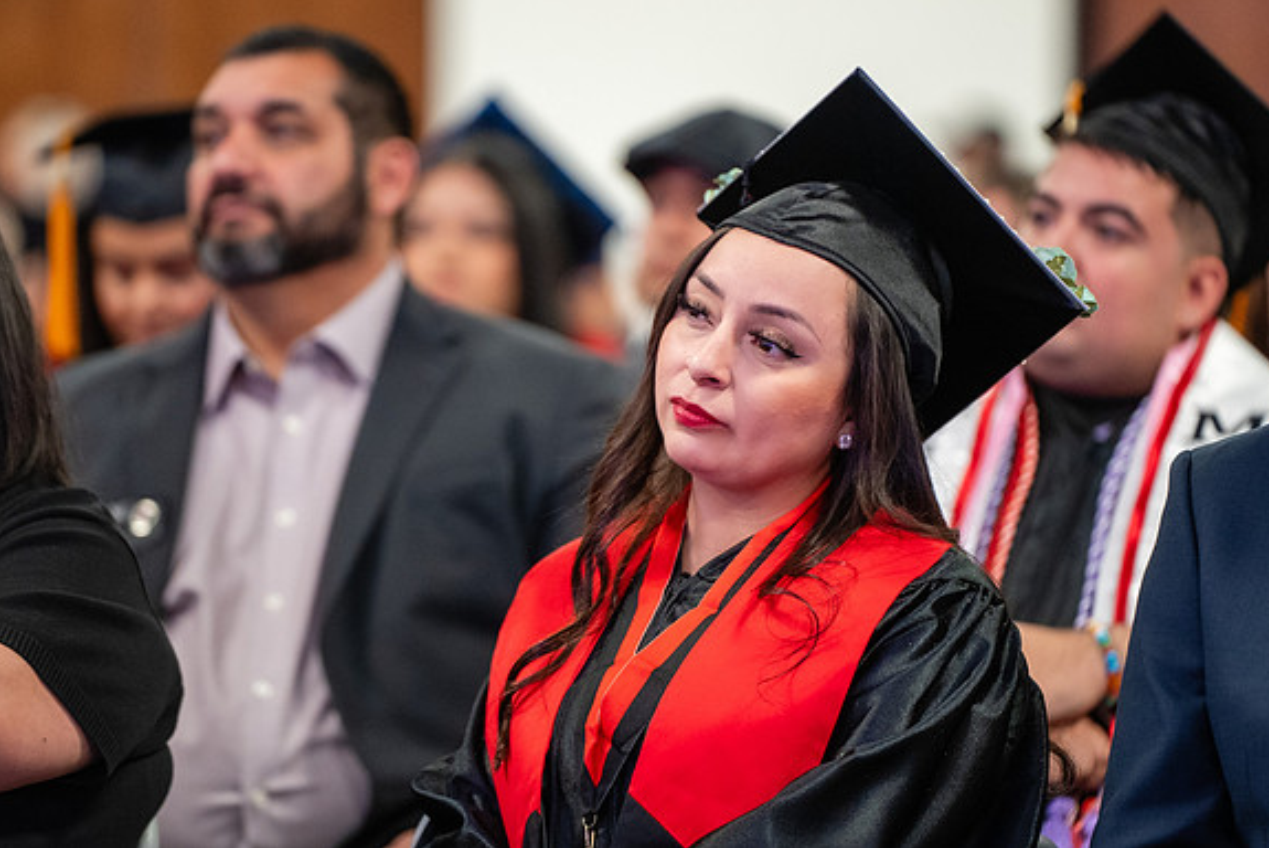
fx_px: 7512
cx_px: 607
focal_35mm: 213
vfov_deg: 6.5
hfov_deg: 9.7
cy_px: 416
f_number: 2.8
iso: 3200
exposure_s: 1/160
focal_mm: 180
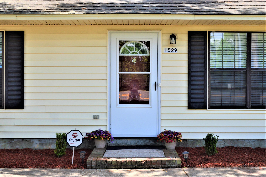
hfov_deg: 41.1
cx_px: 133
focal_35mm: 48
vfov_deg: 28.0
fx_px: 354
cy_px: 88
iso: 400
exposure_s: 1/200
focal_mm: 32
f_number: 10
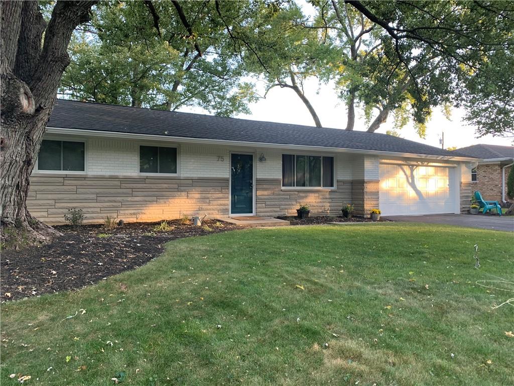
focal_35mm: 26
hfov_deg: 67.3
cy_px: 193
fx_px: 386
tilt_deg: +0.7
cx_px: 257
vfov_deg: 53.1
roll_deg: +0.7
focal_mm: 4.25
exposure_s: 1/121
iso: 50
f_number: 1.8
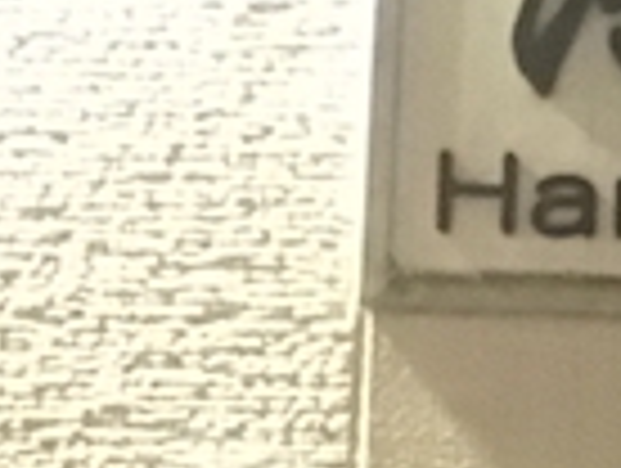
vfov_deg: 10.2
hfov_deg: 12.4
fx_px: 2498
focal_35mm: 139
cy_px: 785
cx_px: 1269
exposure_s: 1/17
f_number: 2.2
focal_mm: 2.87
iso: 1250
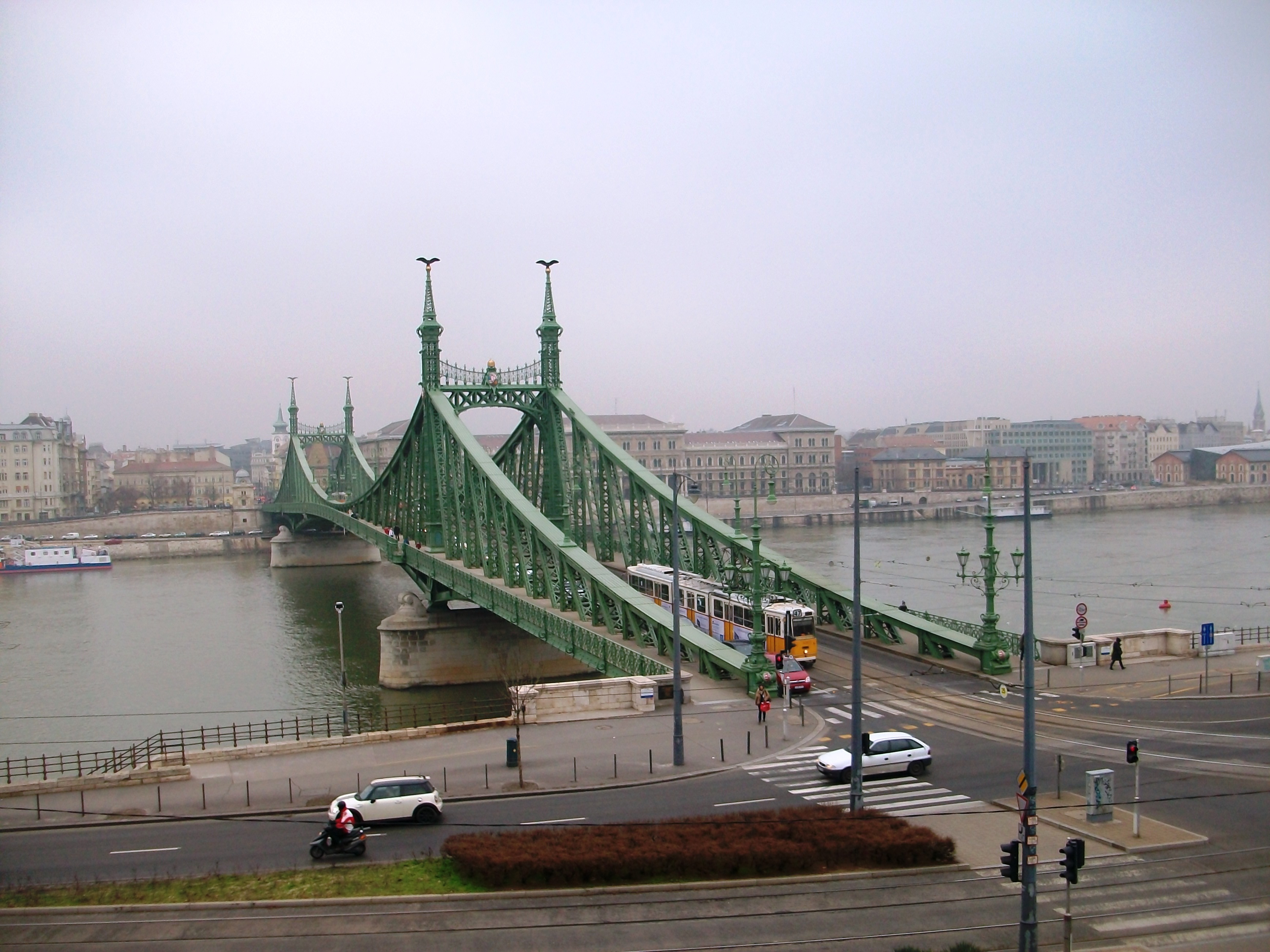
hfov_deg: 54.0
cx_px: 635
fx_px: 1247
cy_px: 476
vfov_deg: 41.8
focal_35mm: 34
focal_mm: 5.7
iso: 80
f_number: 2.8
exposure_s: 1/250
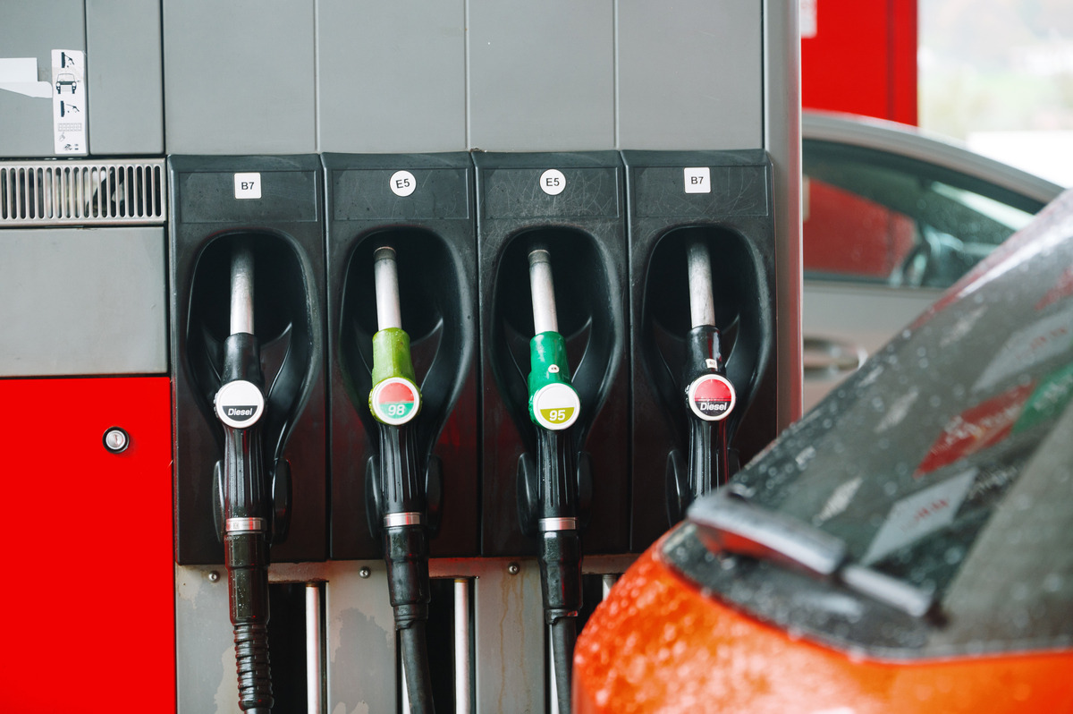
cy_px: 357
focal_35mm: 116
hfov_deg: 17.7
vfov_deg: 11.8
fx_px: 3455
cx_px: 536
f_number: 5.6
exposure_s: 1/20
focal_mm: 116
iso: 500
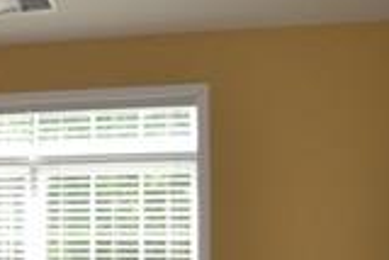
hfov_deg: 16.5
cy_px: 220
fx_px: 1168
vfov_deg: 12.6
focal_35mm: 108
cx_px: -263
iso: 360
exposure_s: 1/125
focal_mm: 18
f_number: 4
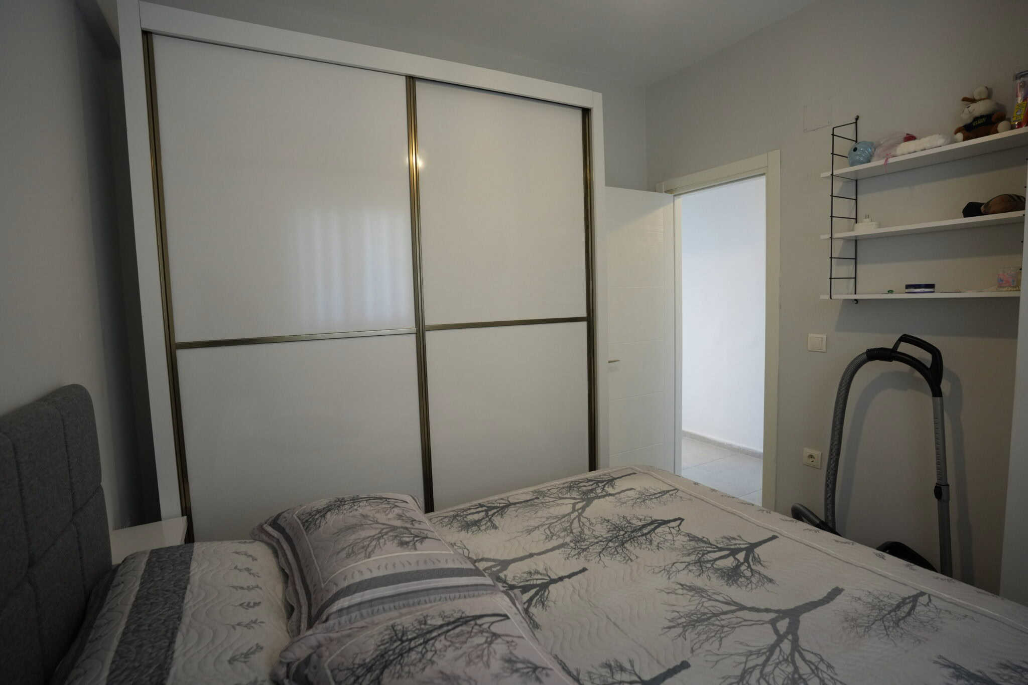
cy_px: 342
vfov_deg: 70.4
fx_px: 485
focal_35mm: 17
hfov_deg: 93.3
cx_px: 514
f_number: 3.2
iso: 1600
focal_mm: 17
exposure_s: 1/160
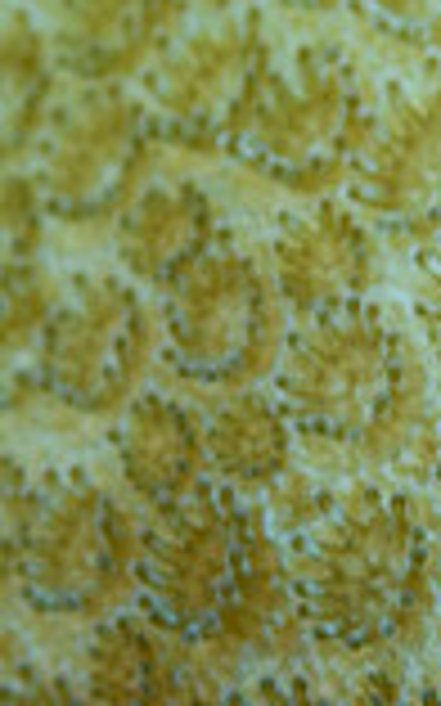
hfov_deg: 1.1
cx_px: 814
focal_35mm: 1150
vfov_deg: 1.8
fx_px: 22135
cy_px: 1098
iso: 400
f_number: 16
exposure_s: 1/100
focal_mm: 105
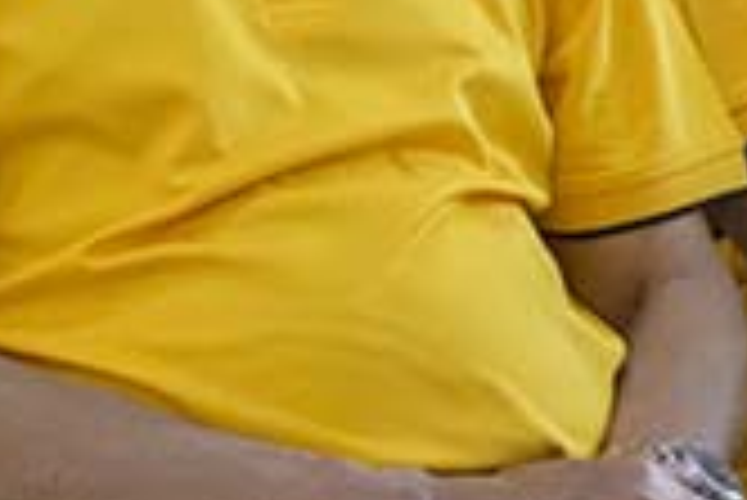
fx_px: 3593
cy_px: -117
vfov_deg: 7.9
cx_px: 1030
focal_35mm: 173
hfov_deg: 11.5
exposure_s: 1/200
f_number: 8
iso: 16000
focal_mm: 30
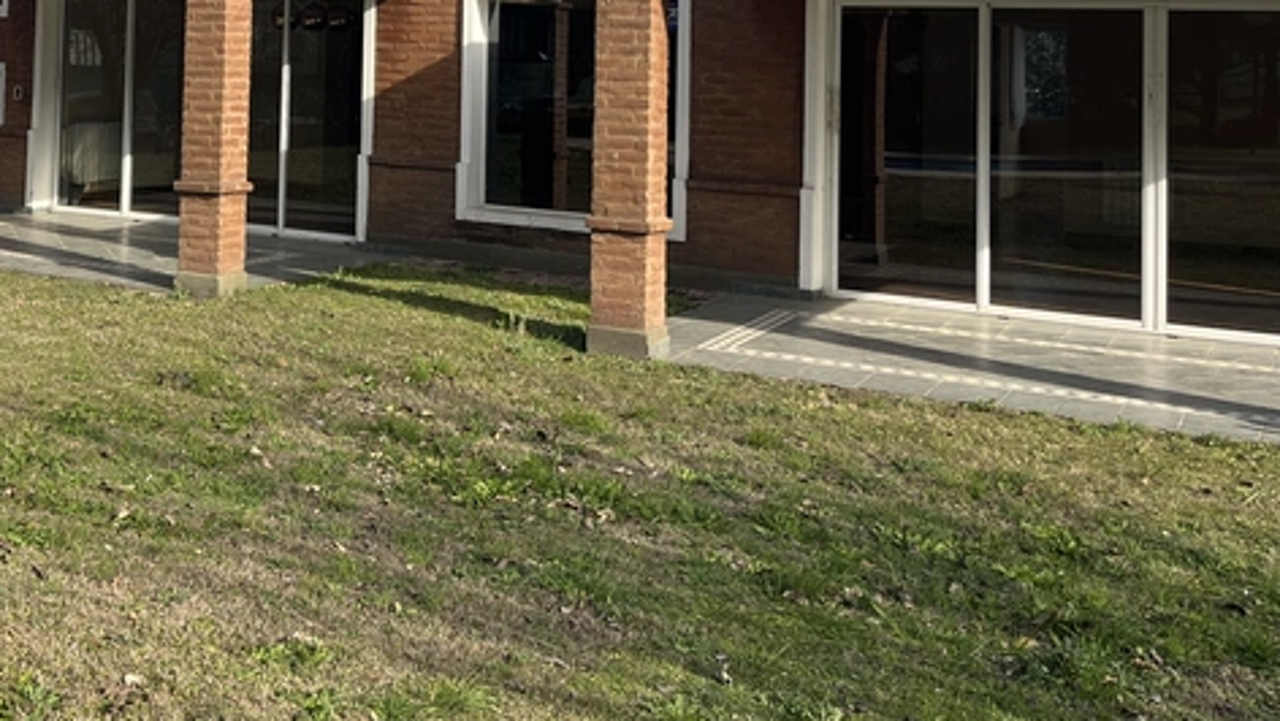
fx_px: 1630
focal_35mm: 48
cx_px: 212
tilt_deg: +0.7
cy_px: -14
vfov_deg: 23.8
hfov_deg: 40.6
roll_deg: -1.9
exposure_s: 1/1647
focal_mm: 5.1
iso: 50
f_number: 1.6
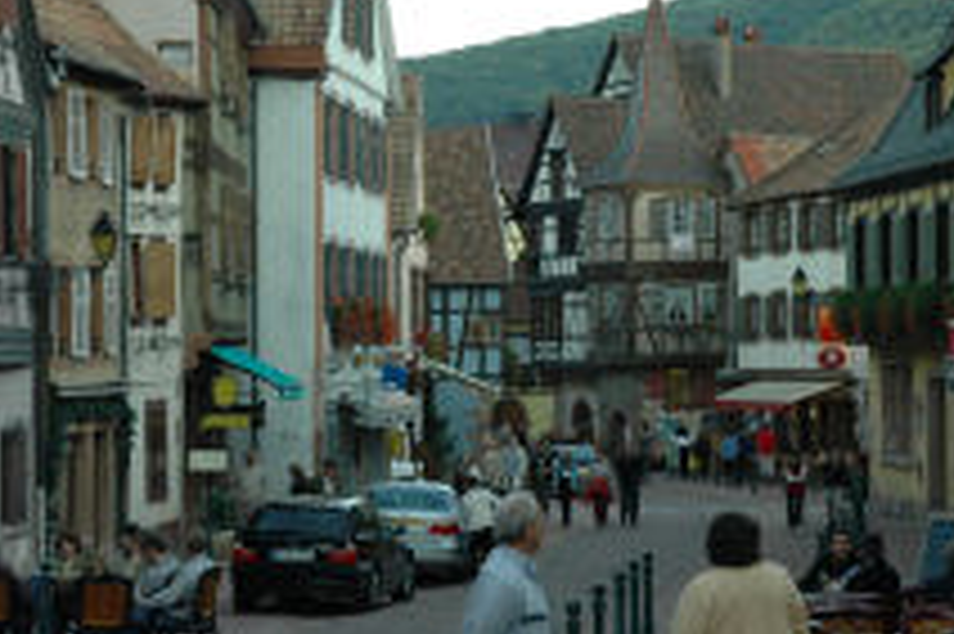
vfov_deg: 10.5
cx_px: 536
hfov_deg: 15.8
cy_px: 283
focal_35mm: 130
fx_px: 3442
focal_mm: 46
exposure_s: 1/160
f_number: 6.3
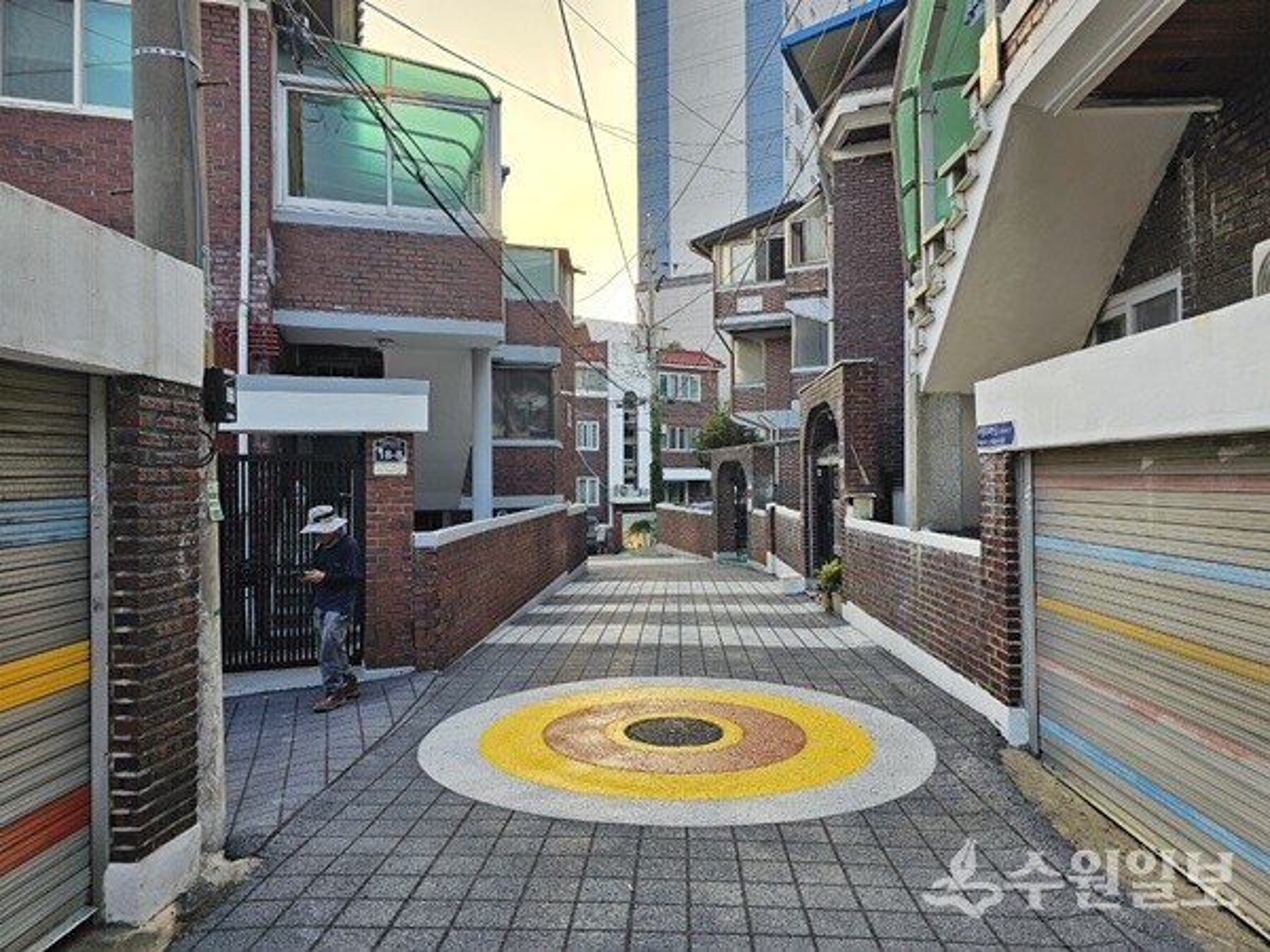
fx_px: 844
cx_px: 635
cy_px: 476
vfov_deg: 58.9
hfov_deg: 73.9
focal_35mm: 23
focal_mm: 6.3
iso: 20
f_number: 1.7
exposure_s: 1/120
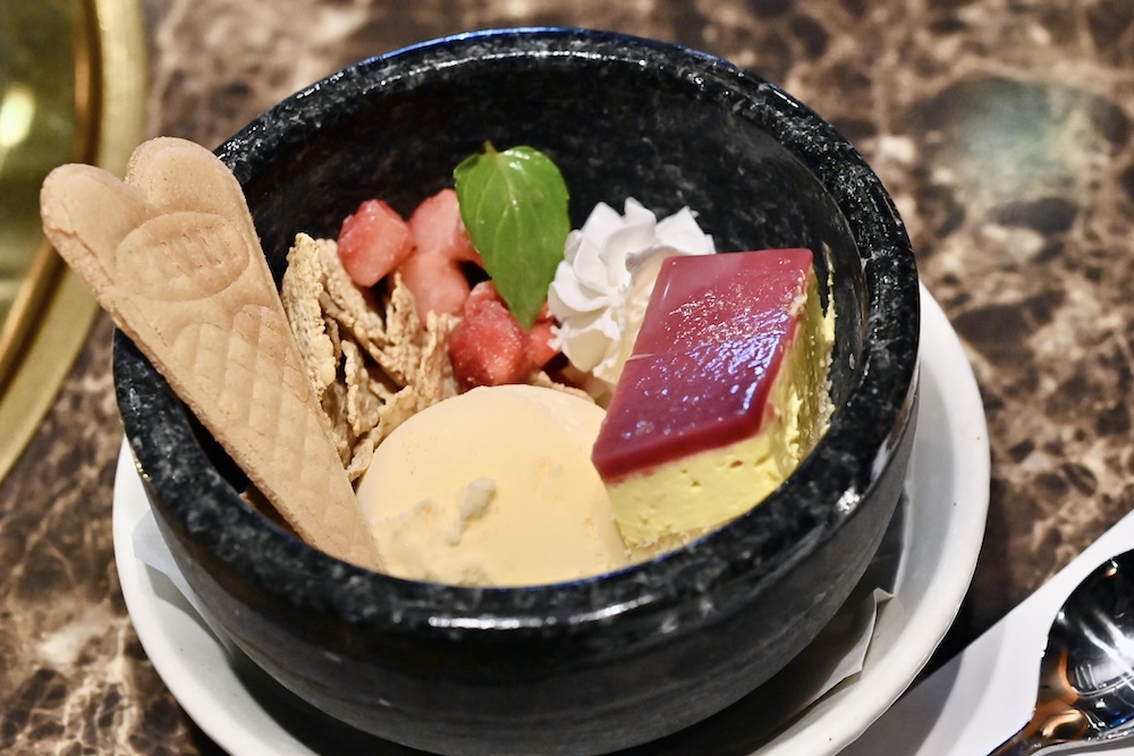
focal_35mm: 60
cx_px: 567
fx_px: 1890
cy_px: 378
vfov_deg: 22.6
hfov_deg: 33.4
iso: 6400
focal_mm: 60
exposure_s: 1/200
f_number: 6.3
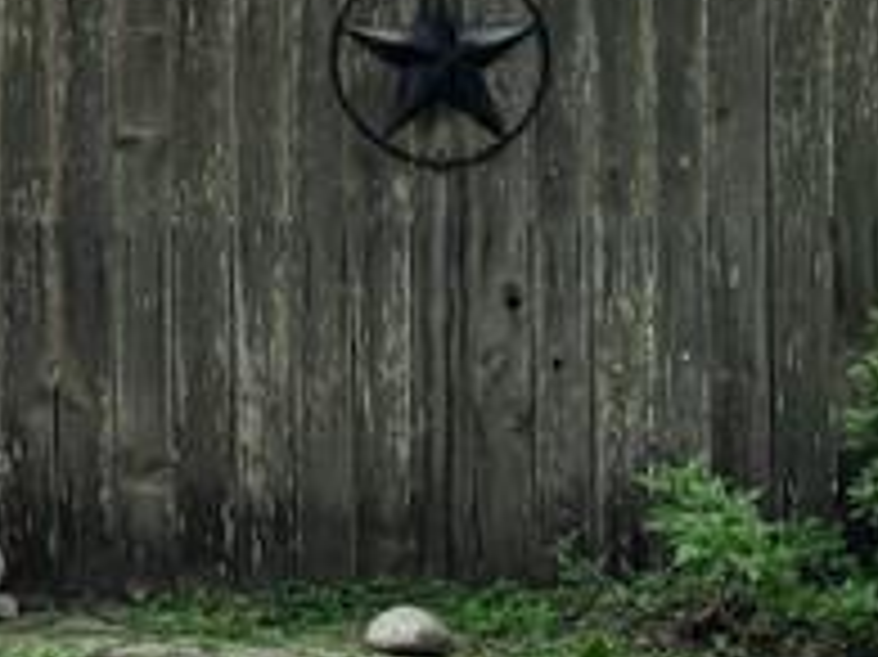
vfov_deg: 11.6
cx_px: -522
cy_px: -72
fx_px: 3194
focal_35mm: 126
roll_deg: +1.0
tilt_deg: +2.5
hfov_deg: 14.4
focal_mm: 6.76
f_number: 1.78
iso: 100
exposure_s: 1/3021
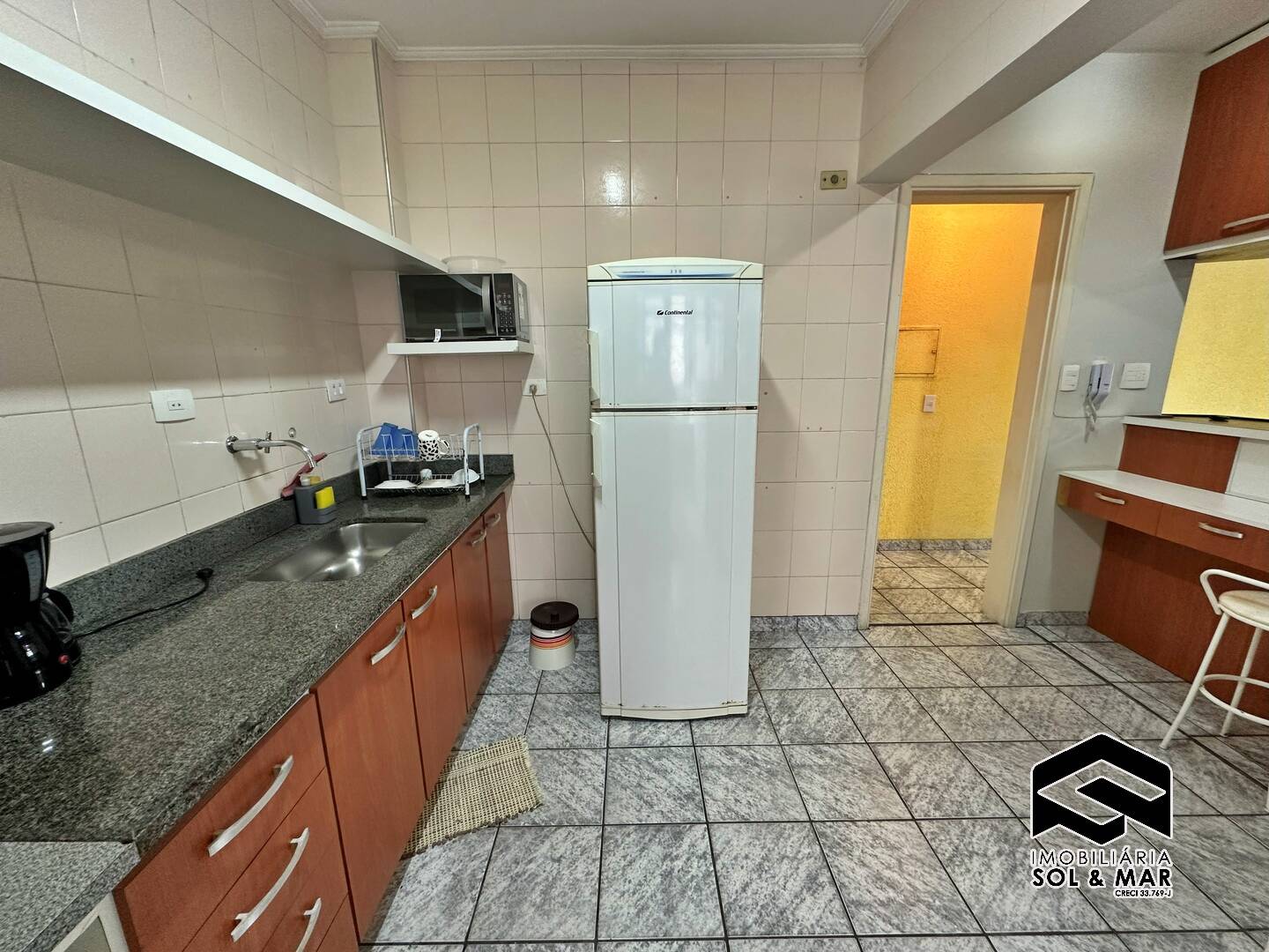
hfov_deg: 102.1
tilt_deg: -13.2
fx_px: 513
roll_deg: +0.4
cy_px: 476
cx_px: 634
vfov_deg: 85.7
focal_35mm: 14
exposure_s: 1/60
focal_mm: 2.22
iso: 200
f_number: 2.2
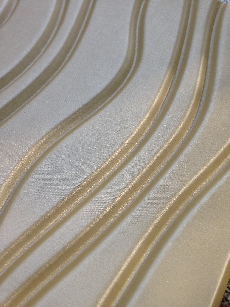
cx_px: 115
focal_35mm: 33
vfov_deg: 55.4
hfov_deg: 42.9
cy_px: 154
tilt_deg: -61.6
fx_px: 292
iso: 50
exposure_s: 1/194
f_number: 2.4
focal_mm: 4.12
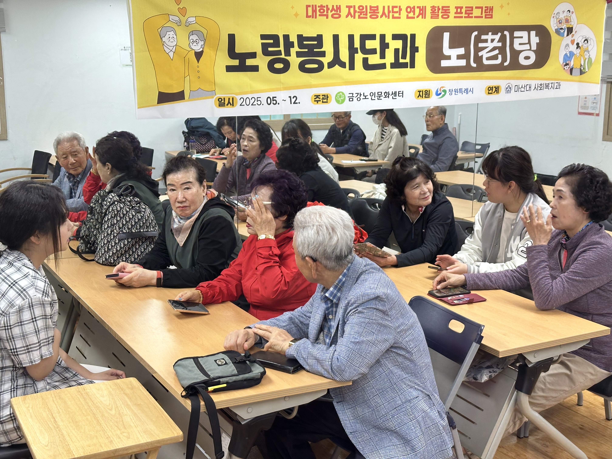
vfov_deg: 30.3
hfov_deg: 39.7
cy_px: 230
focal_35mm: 48
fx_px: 849
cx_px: 306
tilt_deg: -11.1
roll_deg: -0.9
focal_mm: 6.86
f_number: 1.78
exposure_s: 1/60
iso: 80
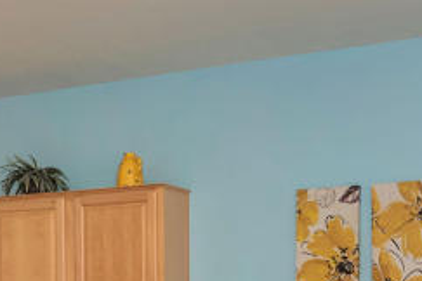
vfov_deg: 18.5
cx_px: 139
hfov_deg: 28.3
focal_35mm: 71
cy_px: 303
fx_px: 832
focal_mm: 15
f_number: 6.3
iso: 500
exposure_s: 1/60
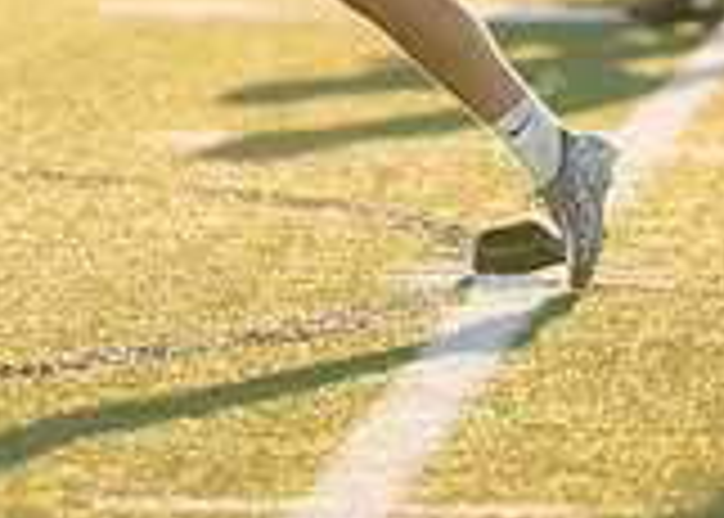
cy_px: -323
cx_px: 334
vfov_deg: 1.8
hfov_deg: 2.6
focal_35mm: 791
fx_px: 16265
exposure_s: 1/2000
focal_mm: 200
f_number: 2.8
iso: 250
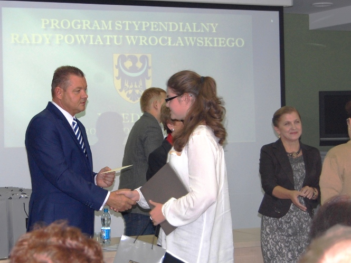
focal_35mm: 66
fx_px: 669
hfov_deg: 29.4
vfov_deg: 22.2
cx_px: 147
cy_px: 137
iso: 400
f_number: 5
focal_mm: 38
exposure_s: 1/60
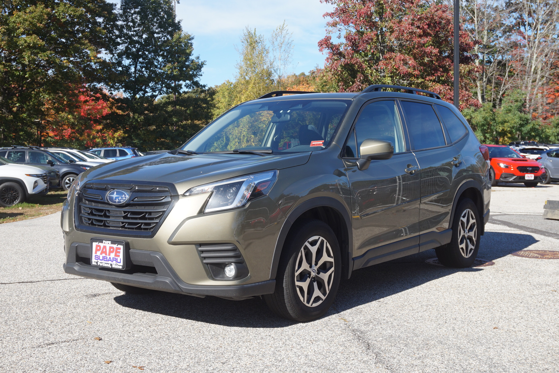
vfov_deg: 30.8
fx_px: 675
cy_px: 186
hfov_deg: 45.0
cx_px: 280
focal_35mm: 44
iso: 100
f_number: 7.1
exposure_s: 1/200
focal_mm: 29
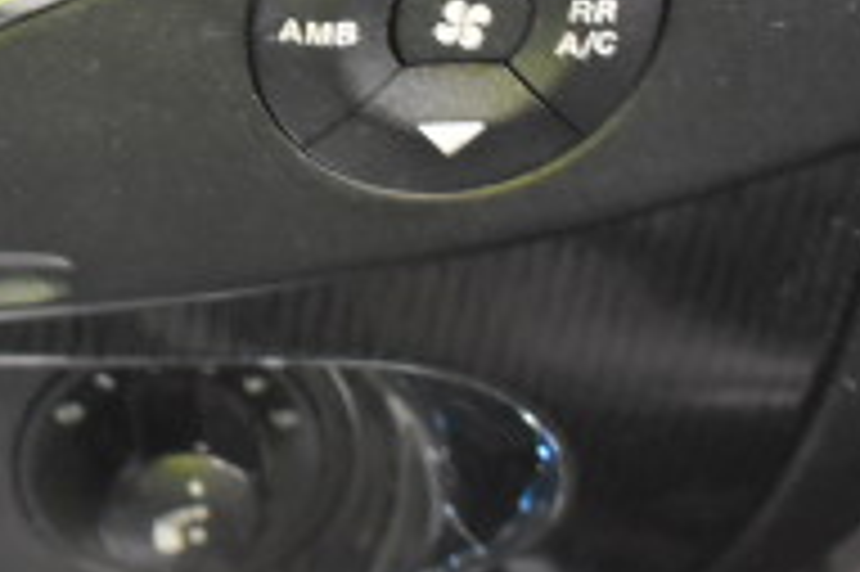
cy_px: -113
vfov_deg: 9.3
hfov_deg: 13.5
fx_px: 3477
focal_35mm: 146
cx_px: -333
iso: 3200
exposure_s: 1/8
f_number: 4.2
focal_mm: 29
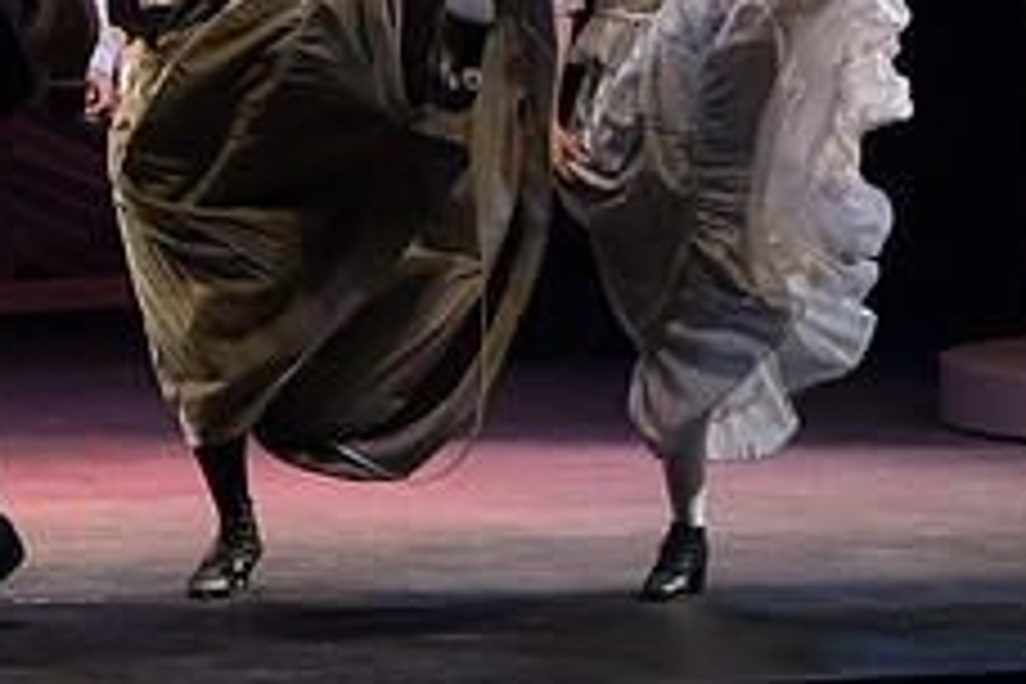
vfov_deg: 3.9
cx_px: -50
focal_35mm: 356
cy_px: -2
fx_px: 10145
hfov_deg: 5.8
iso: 5000
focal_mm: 140
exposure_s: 1/640
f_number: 4
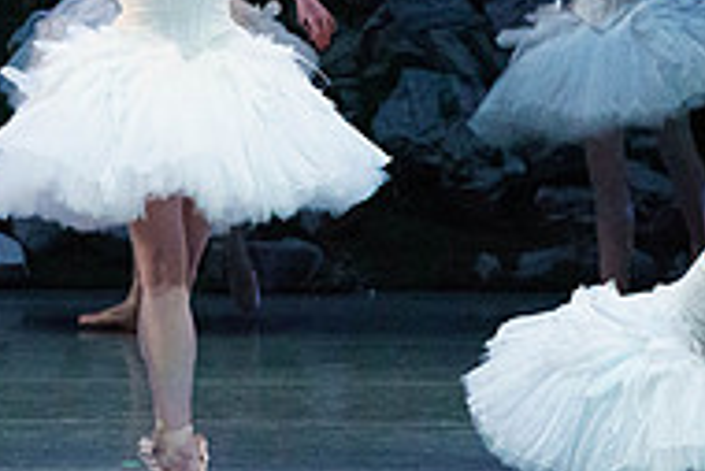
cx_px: 249
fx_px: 16697
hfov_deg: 2.4
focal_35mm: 852
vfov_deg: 1.6
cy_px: -20
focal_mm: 279
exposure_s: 1/250
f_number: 5.6
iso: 8000
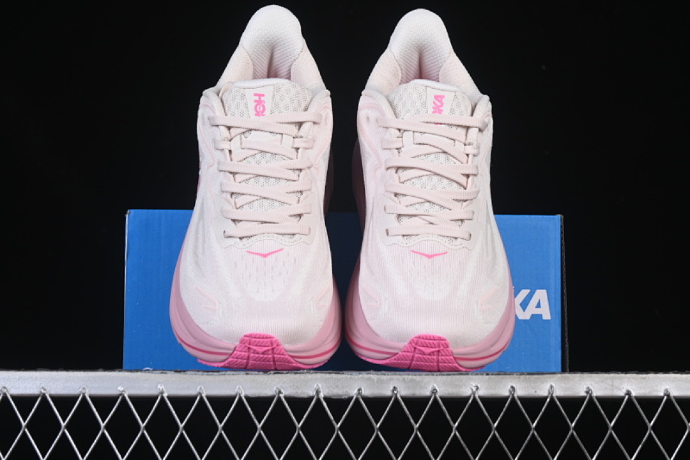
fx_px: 1437
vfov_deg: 18.2
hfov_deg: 27.0
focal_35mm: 75
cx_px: 345
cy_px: 230
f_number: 8
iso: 160
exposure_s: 1/80
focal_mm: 50
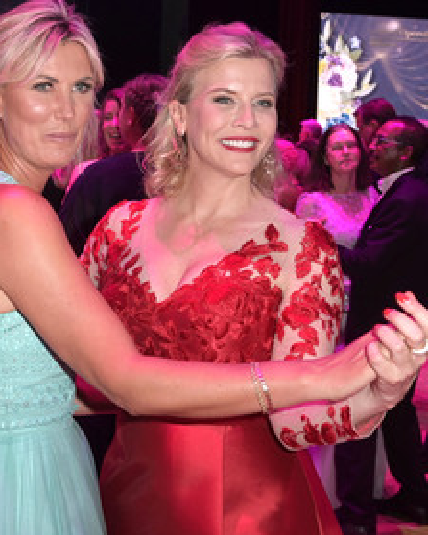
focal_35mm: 44
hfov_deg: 34.0
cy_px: 257
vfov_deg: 42.0
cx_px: 170
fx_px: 697
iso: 2500
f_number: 5
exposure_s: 1/80
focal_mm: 29
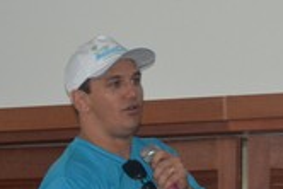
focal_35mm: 304
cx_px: 240
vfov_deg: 4.5
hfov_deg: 6.8
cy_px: 146
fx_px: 2395
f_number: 5.3
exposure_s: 1/60
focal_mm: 75
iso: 3200
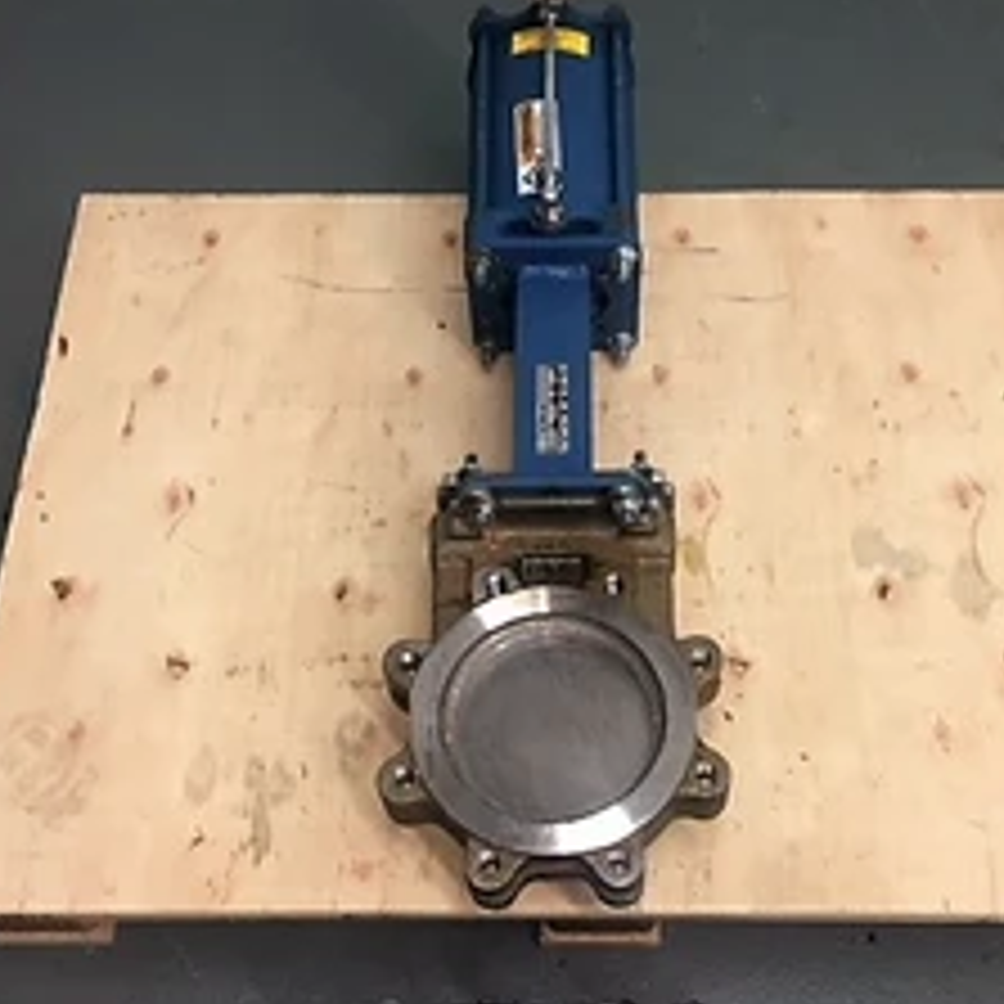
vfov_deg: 36.8
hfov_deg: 36.8
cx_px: 547
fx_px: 1509
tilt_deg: -58.9
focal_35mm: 46
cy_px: 518
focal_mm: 4.15
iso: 64
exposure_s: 1/30
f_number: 2.2
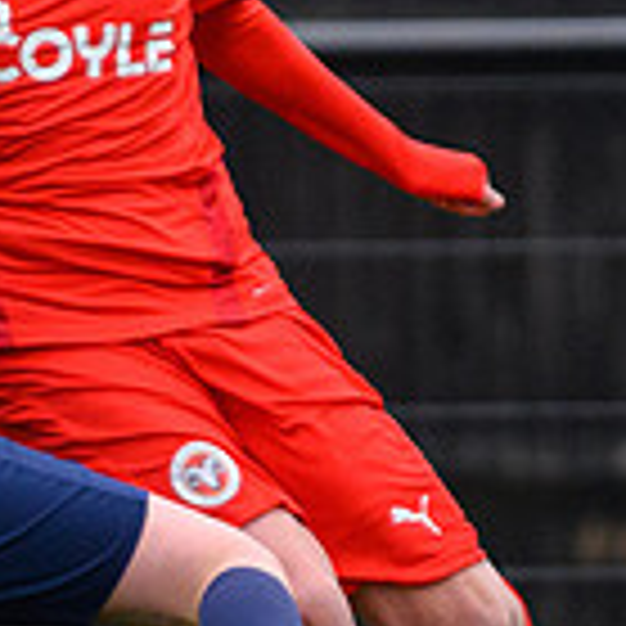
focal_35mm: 2255
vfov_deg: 0.8
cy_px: 378
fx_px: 46137
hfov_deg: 0.8
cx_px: 280
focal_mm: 400
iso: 5000
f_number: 2.8
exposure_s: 1/2000
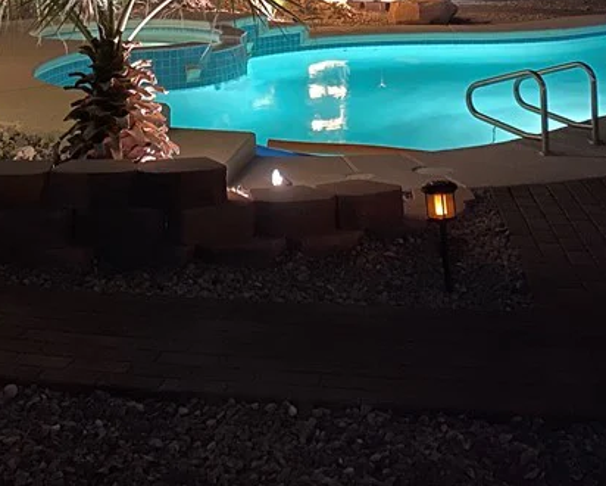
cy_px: -62
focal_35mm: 63
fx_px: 1130
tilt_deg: -1.6
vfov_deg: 22.7
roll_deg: +0.7
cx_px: 240
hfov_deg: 29.9
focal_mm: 4.25
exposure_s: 1/8
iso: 500
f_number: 1.8
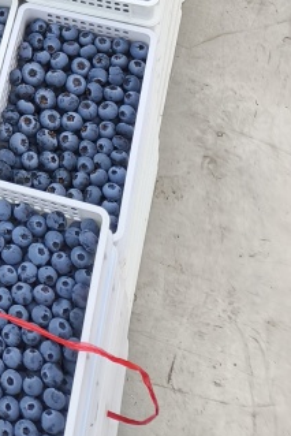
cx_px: -234
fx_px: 969
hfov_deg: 14.9
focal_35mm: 80
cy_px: -239
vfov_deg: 21.0
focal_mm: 5.84
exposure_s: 1/217
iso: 80
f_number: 1.6
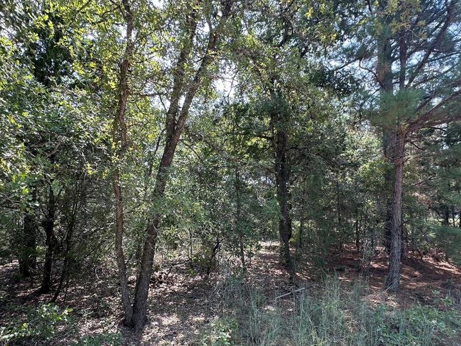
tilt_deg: +2.2
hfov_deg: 81.7
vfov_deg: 64.8
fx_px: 266
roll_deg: +1.2
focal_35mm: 20
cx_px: 219
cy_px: 221
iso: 40
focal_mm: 2.22
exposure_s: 1/150
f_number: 2.2
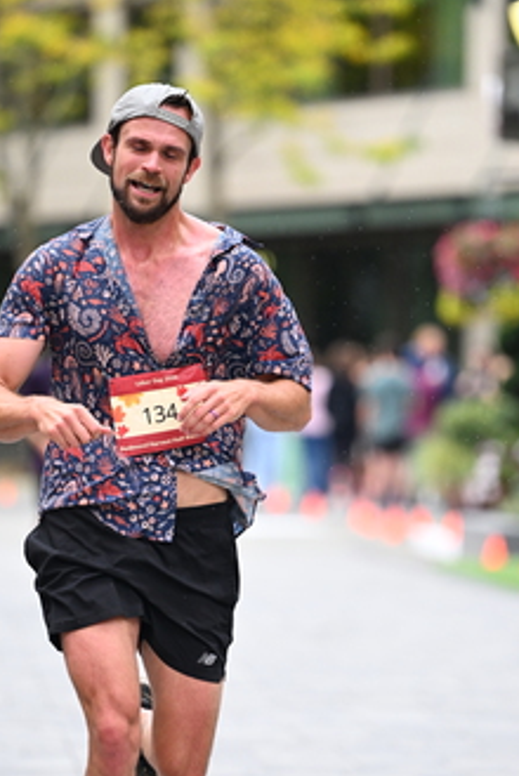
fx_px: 6128
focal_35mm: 284
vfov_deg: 7.2
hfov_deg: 4.8
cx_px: 228
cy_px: 474
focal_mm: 170
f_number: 2.8
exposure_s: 1/1600
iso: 1250
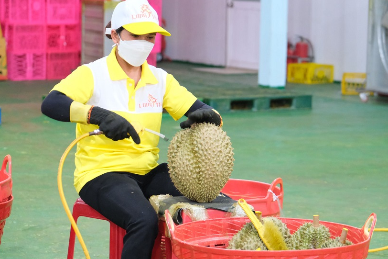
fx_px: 1433
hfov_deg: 15.4
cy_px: 136
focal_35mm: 133
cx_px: 175
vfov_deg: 10.3
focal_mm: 80
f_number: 4
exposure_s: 1/56
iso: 6400
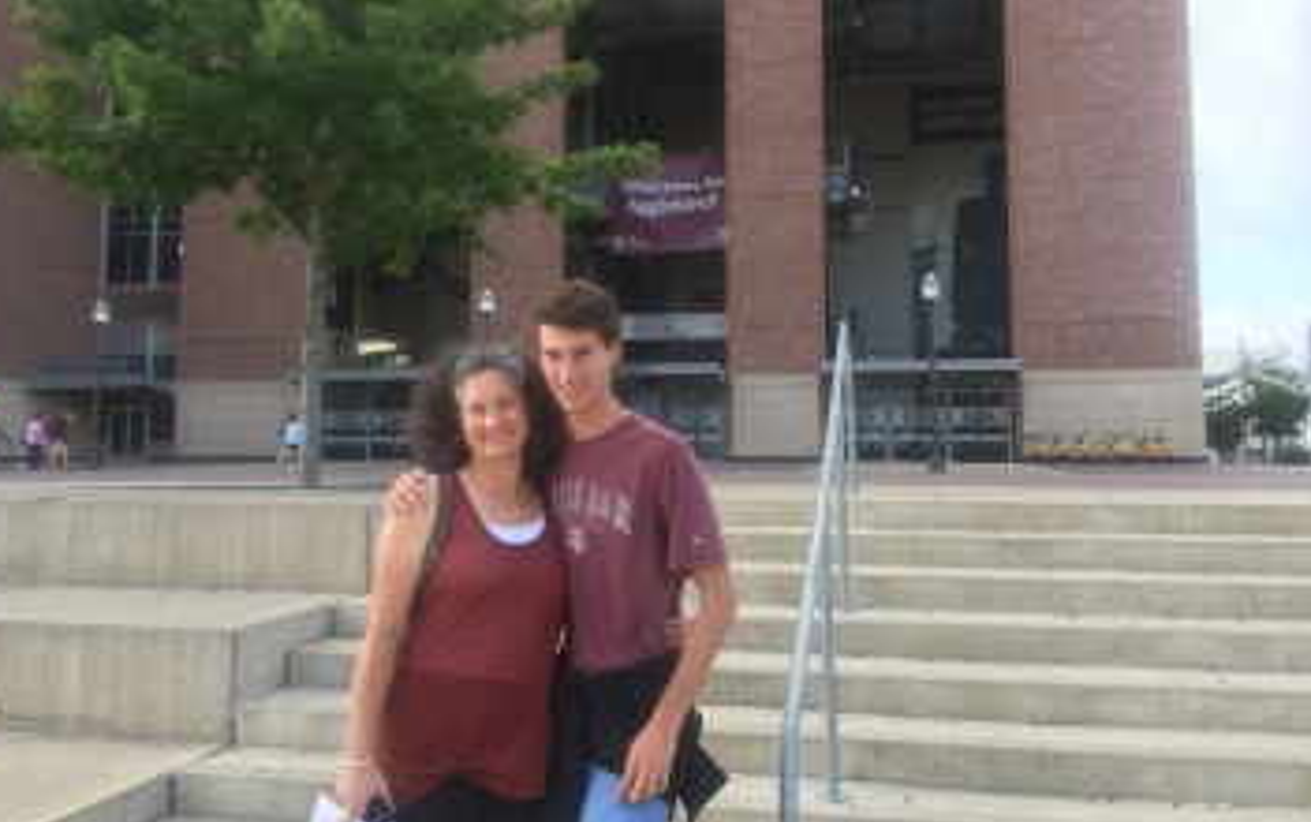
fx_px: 1144
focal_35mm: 32
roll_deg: +0.4
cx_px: 631
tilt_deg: +5.4
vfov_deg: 39.4
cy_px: 359
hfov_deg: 59.6
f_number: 2.2
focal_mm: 4.15
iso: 25
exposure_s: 1/169
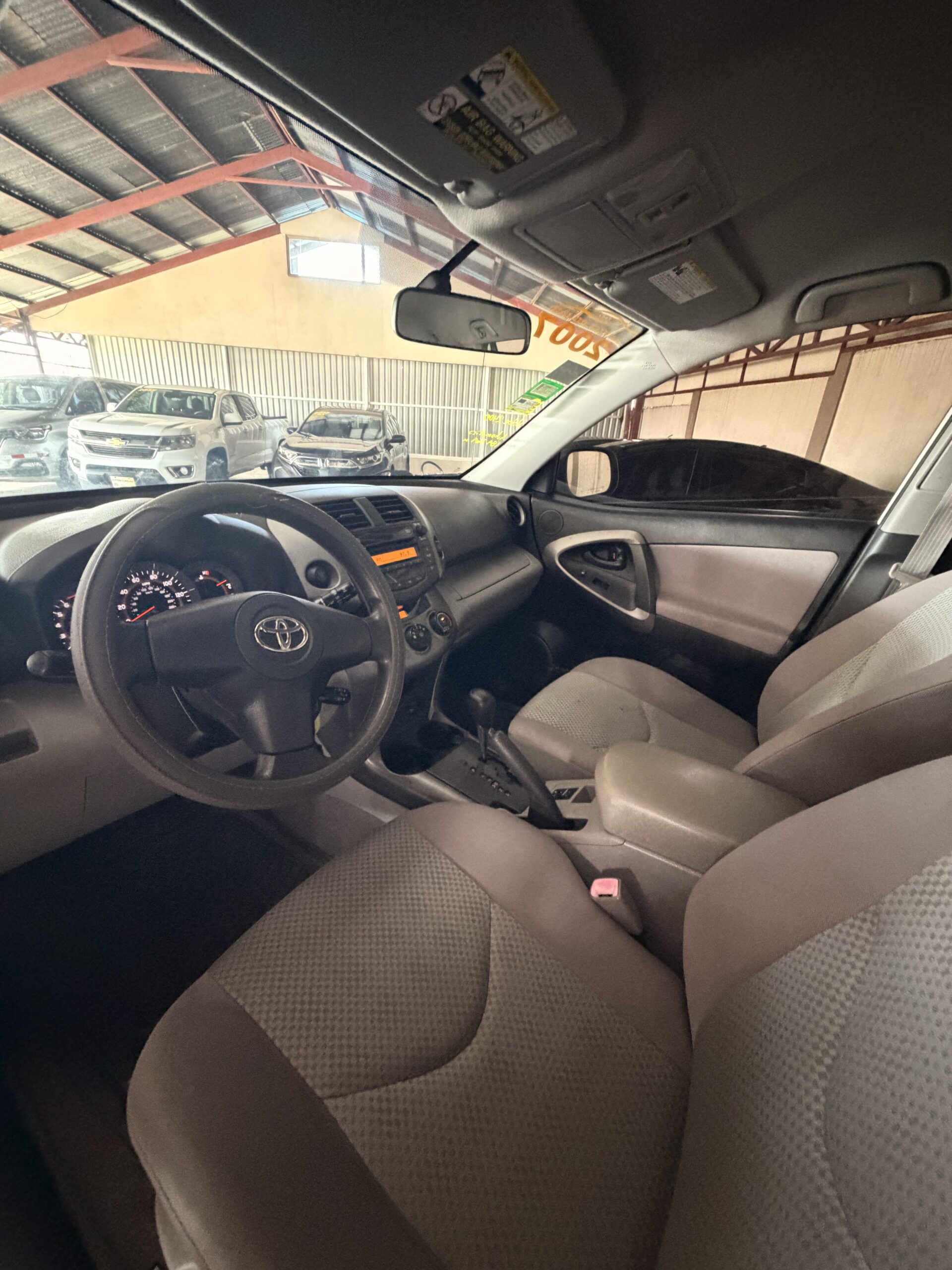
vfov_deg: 102.1
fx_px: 513
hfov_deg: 85.7
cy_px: 635
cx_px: 476
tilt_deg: -21.8
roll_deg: -4.9
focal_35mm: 14
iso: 1250
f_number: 2.2
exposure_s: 1/49
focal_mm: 2.22
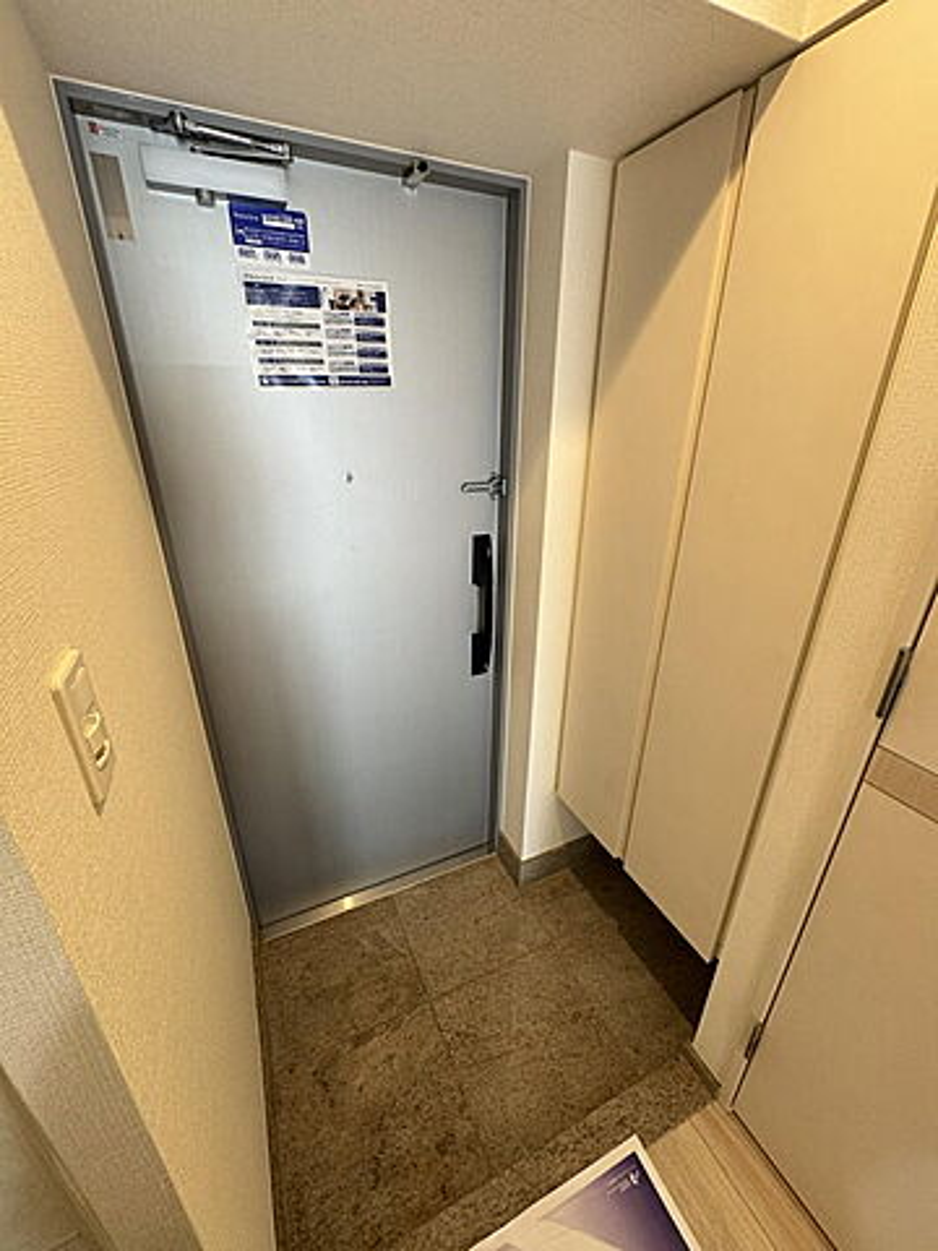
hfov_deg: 85.7
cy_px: 626
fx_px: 506
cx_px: 469
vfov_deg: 102.1
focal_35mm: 14
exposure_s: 1/50
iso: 200
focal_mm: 2.22
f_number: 2.2
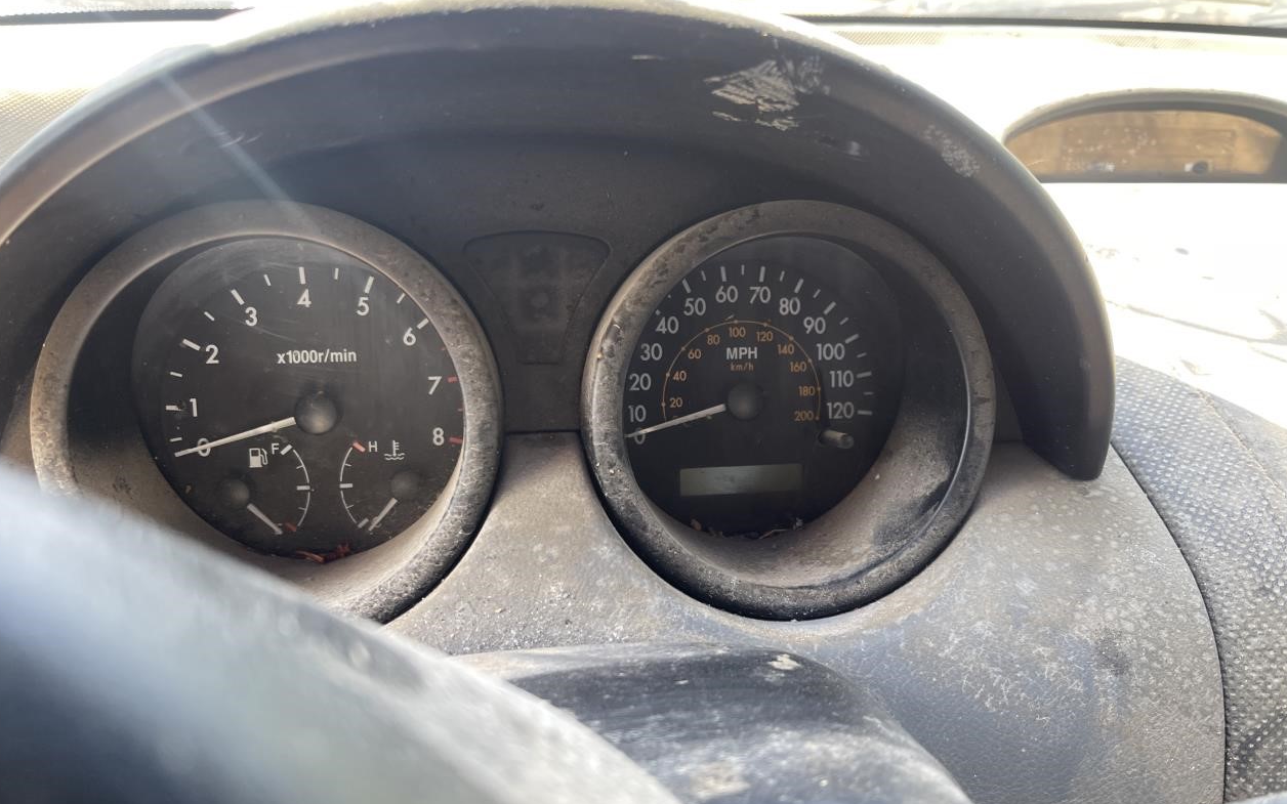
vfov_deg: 46.0
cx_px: 640
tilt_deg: -32.2
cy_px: 432
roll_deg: -1.7
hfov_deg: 68.4
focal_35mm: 27
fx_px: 947
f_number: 1.6
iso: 80
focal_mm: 5.1
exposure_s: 1/121
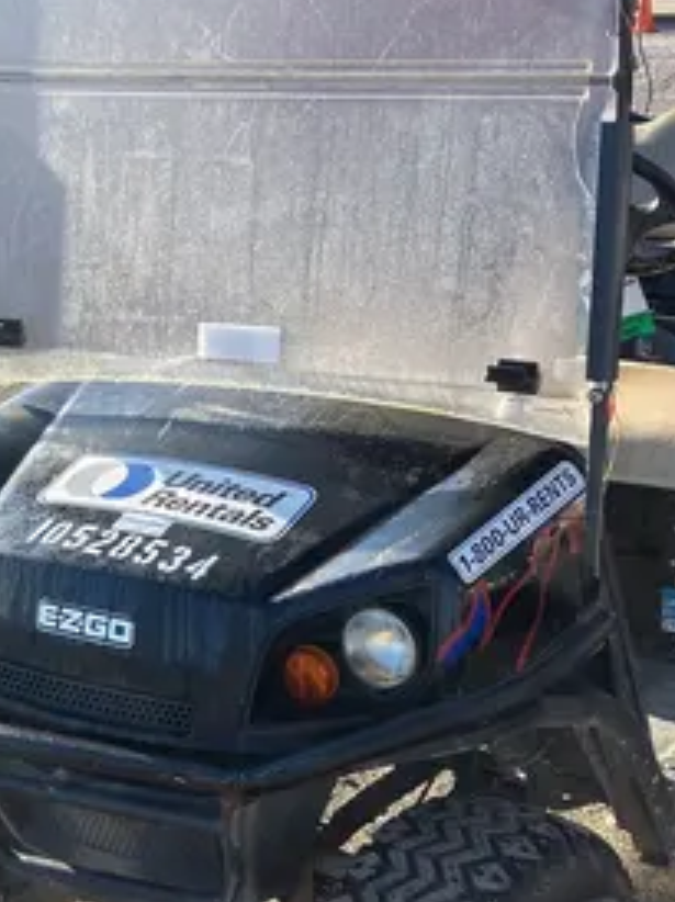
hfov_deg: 19.6
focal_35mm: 75
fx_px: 1953
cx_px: 349
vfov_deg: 25.9
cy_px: 601
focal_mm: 3.99
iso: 32
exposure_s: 1/796
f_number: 1.8
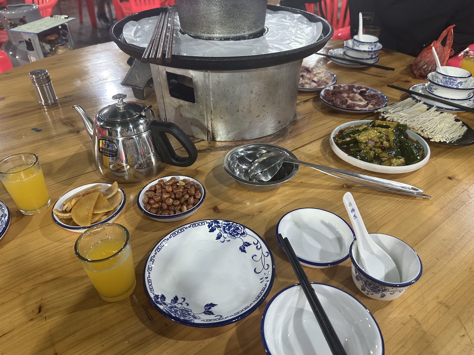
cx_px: 237
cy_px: 178
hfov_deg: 71.6
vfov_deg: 56.8
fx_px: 329
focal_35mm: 24
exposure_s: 1/50
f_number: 1.78
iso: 250
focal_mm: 6.86
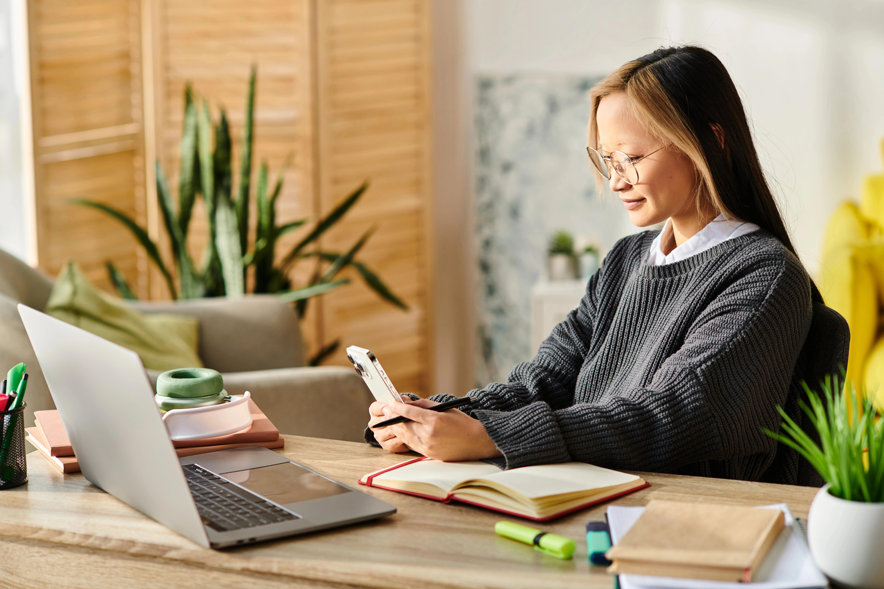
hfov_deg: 23.9
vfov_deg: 16.1
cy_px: 294
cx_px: 442
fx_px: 2087
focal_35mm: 85
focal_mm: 85
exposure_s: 1/200
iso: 200
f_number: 2.8
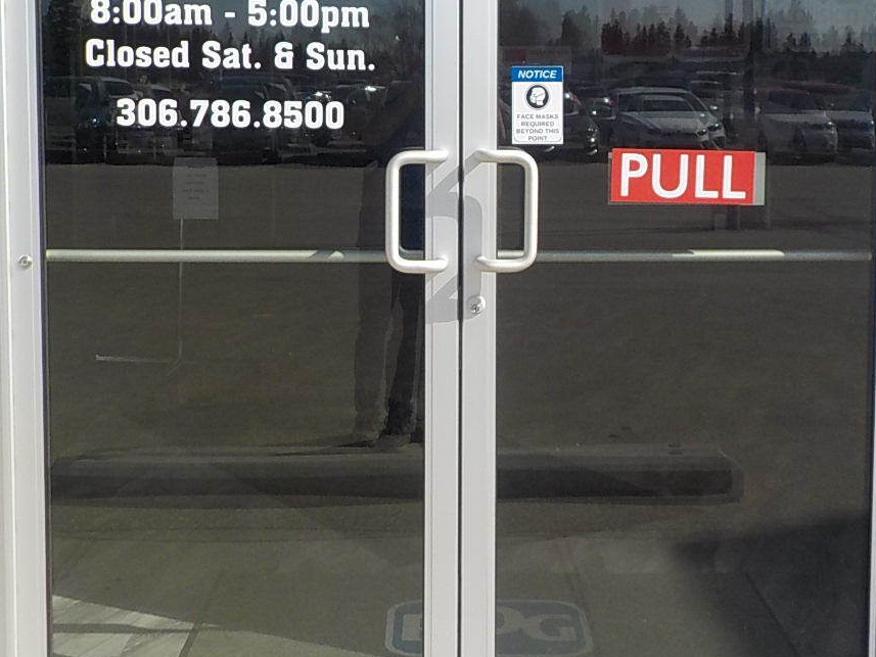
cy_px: 196
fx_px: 1417
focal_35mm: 56
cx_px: 447
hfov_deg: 34.3
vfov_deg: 25.9
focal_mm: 4.1
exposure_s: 1/1250
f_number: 3.3
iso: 125
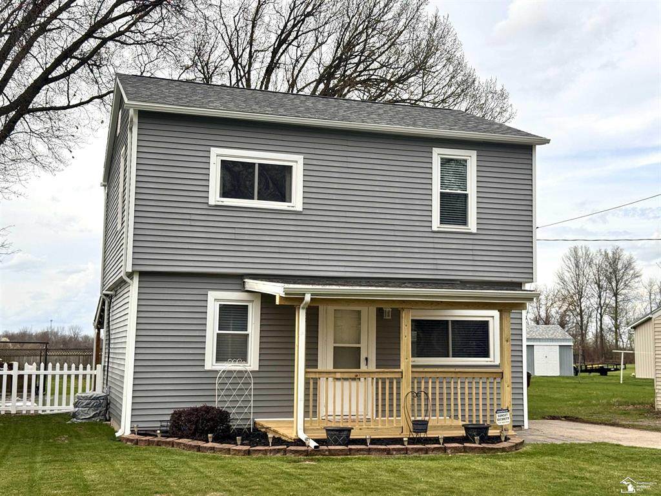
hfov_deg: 39.7
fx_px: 917
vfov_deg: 30.3
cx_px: 330
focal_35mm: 48
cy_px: 248
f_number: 1.78
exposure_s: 1/1869
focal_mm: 6.76
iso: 64
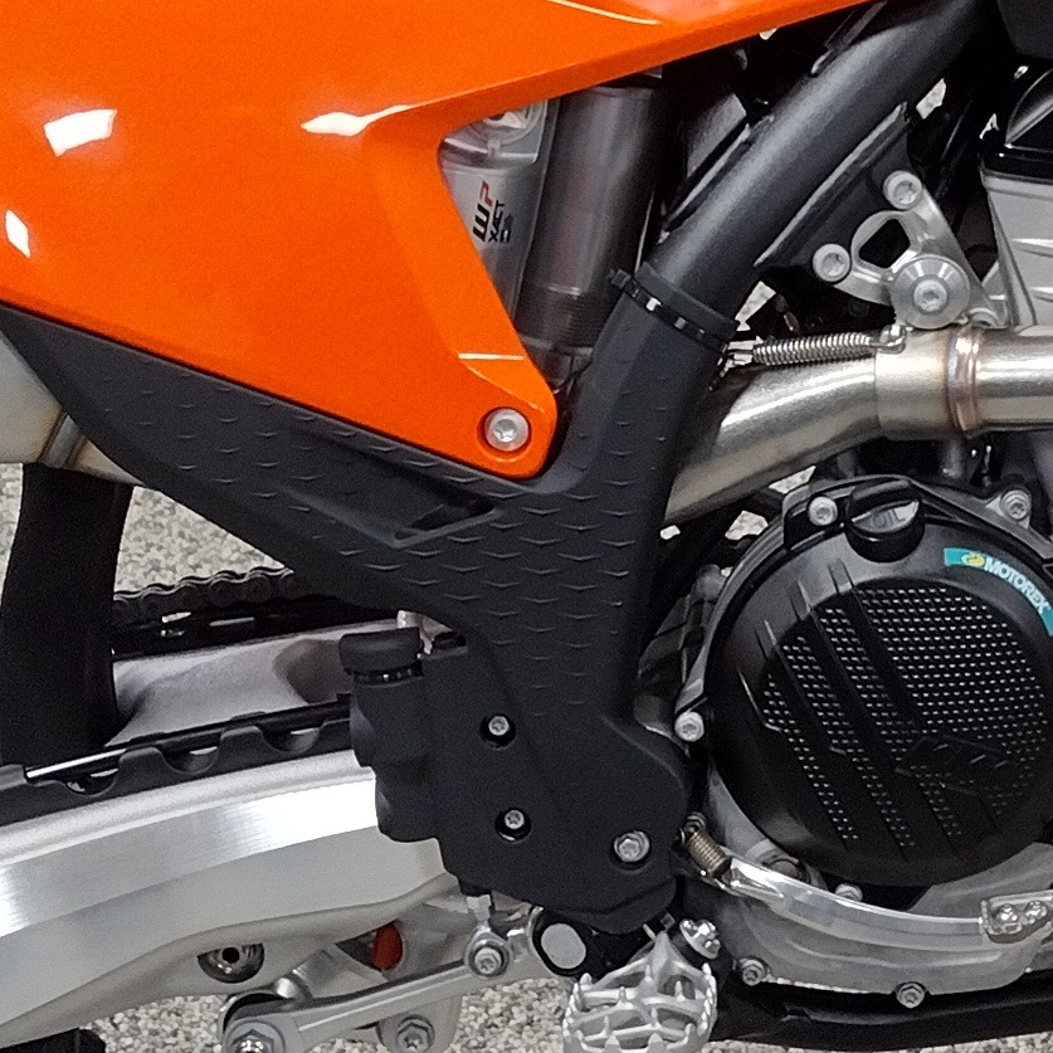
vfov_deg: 15.2
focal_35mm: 114
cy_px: 330
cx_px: 944
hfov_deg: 15.1
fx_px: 3923
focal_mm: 4.71
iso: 258
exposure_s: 1/40
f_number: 1.7
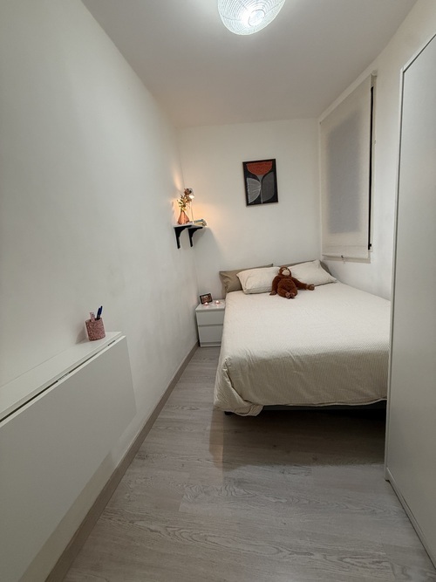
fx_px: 235
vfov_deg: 102.1
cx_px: 218
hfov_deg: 85.7
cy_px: 291
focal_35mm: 14
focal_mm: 2.22
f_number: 2.2
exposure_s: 1/50
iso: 320
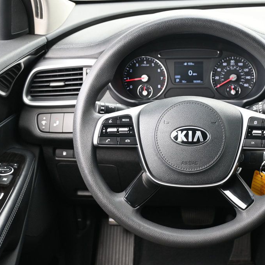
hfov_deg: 33.5
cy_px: 132
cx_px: 190
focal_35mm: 50
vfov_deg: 34.0
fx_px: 433
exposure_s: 1/125
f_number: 4.5
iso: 800
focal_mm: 26
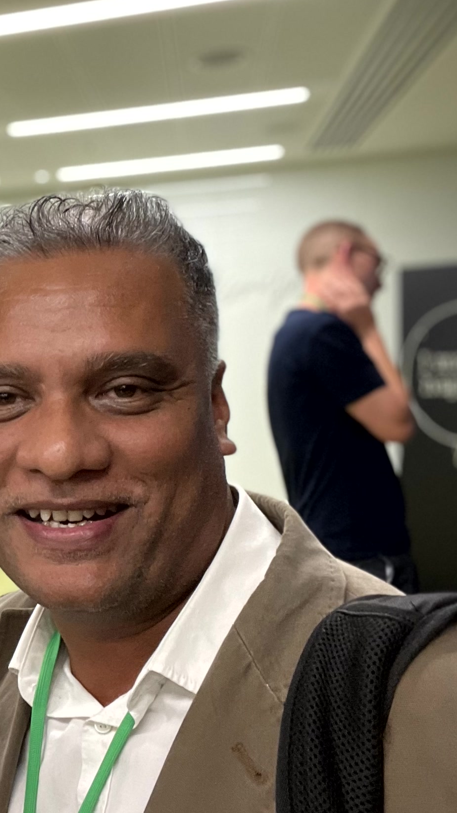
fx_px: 969
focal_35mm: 45
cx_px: -83
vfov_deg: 45.5
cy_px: 408
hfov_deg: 24.2
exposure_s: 1/50
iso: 125
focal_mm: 2.71
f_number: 2.2
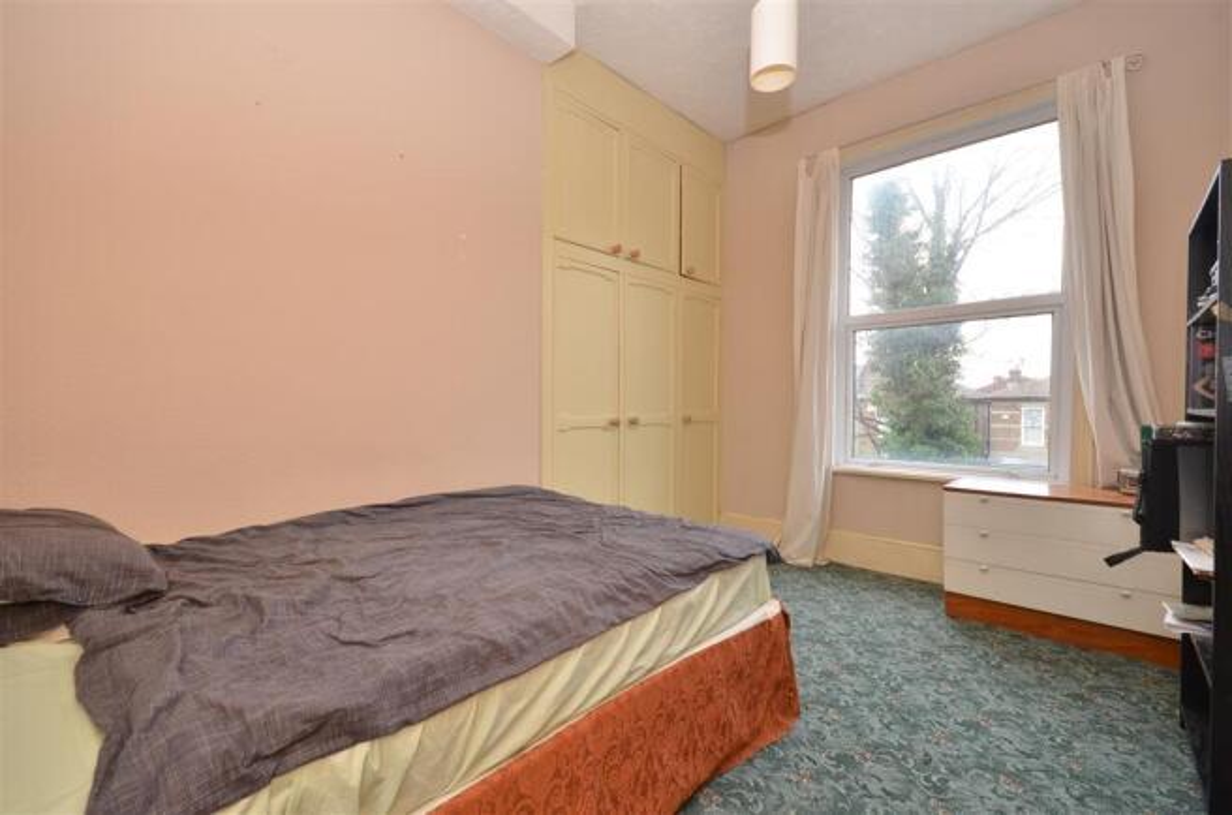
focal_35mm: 15
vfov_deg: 77.0
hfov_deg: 100.5
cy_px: 408
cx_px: 616
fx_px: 512
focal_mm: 10
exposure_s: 1/30
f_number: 9
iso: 640
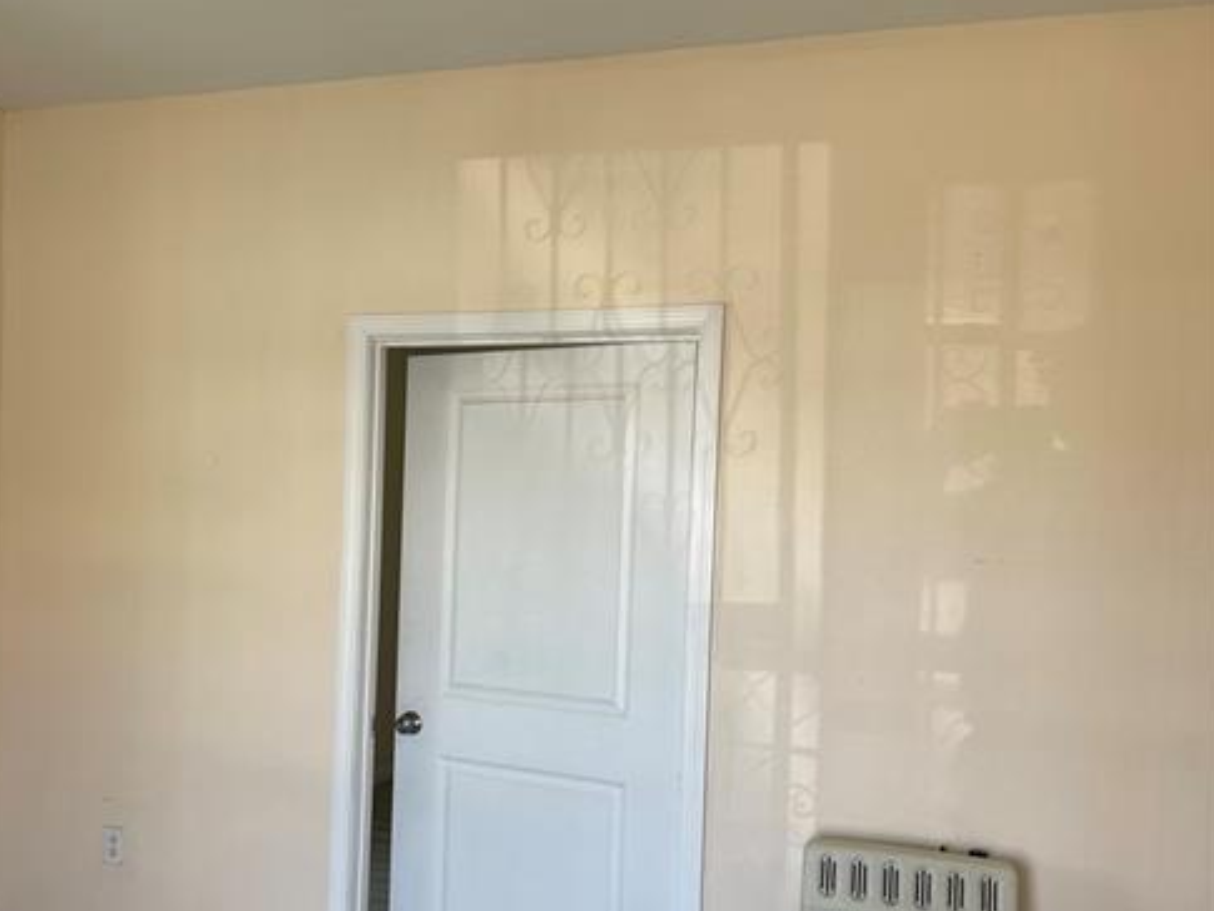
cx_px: 423
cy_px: 551
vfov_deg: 42.7
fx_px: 1158
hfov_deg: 54.4
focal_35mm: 33
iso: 40
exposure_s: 1/121
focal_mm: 5.1
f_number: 1.6
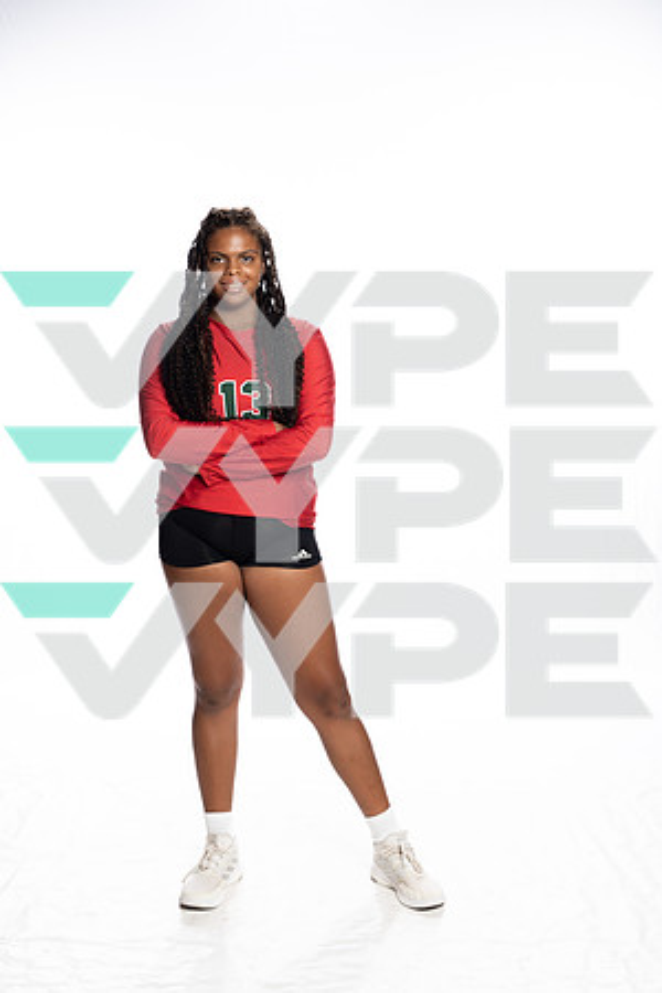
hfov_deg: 27.0
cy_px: 496
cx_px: 331
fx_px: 1379
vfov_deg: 39.6
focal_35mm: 50
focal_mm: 50
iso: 400
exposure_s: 1/250
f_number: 8
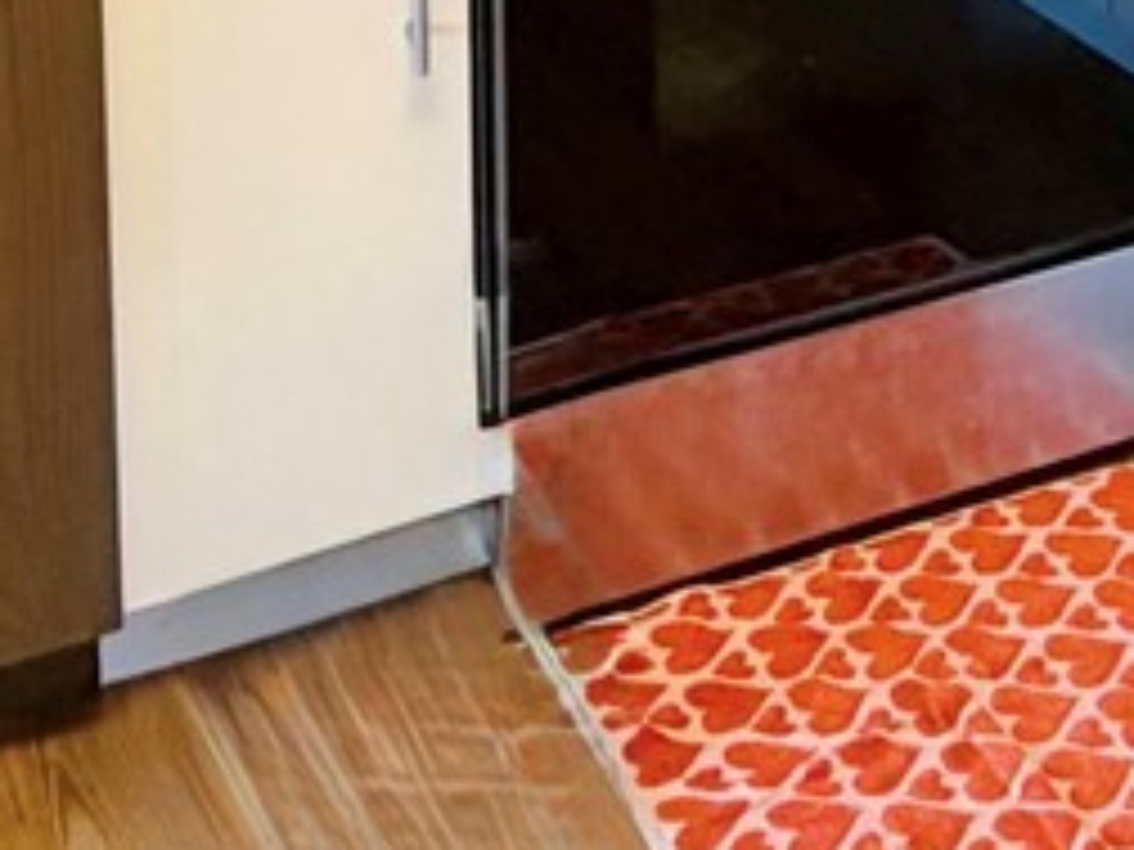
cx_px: 958
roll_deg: +0.2
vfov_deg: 14.4
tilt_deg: -6.5
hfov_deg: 21.6
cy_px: -742
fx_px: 2916
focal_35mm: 89
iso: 200
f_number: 2.2
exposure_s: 1/62
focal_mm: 2.22
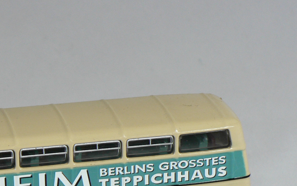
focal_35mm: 173
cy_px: 207
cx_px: 8
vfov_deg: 7.5
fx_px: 1400
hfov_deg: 12.0
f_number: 3.2
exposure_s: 1/60
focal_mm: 11.4
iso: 80
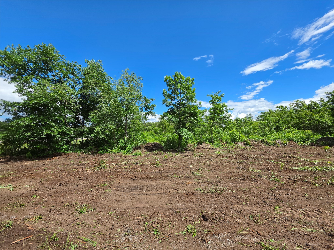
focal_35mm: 13
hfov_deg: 106.2
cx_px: 167
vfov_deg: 89.9
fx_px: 125
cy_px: 125
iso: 32
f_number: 1.9
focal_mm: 2.2
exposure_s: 1/1650
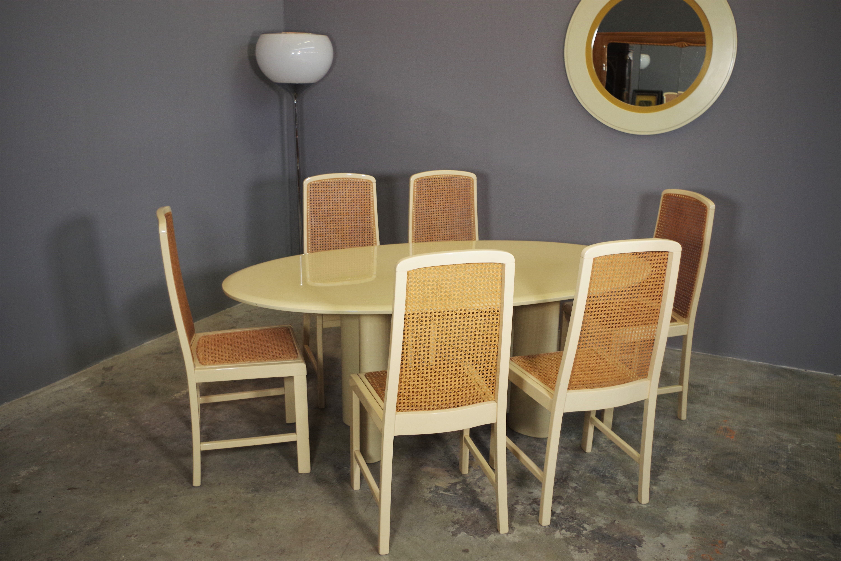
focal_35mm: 31
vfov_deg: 42.3
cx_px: 420
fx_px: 724
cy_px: 280
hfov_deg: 60.3
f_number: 4
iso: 400
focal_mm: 21.25
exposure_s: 1/60
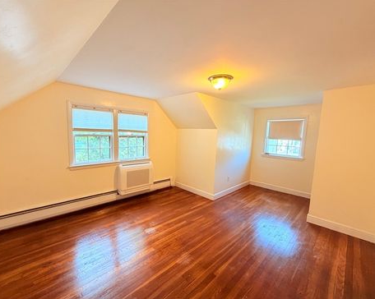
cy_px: 152
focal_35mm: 15
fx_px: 166
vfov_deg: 84.0
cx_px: 170
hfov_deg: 96.6
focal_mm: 2.22
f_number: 2.2
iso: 200
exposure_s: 1/60
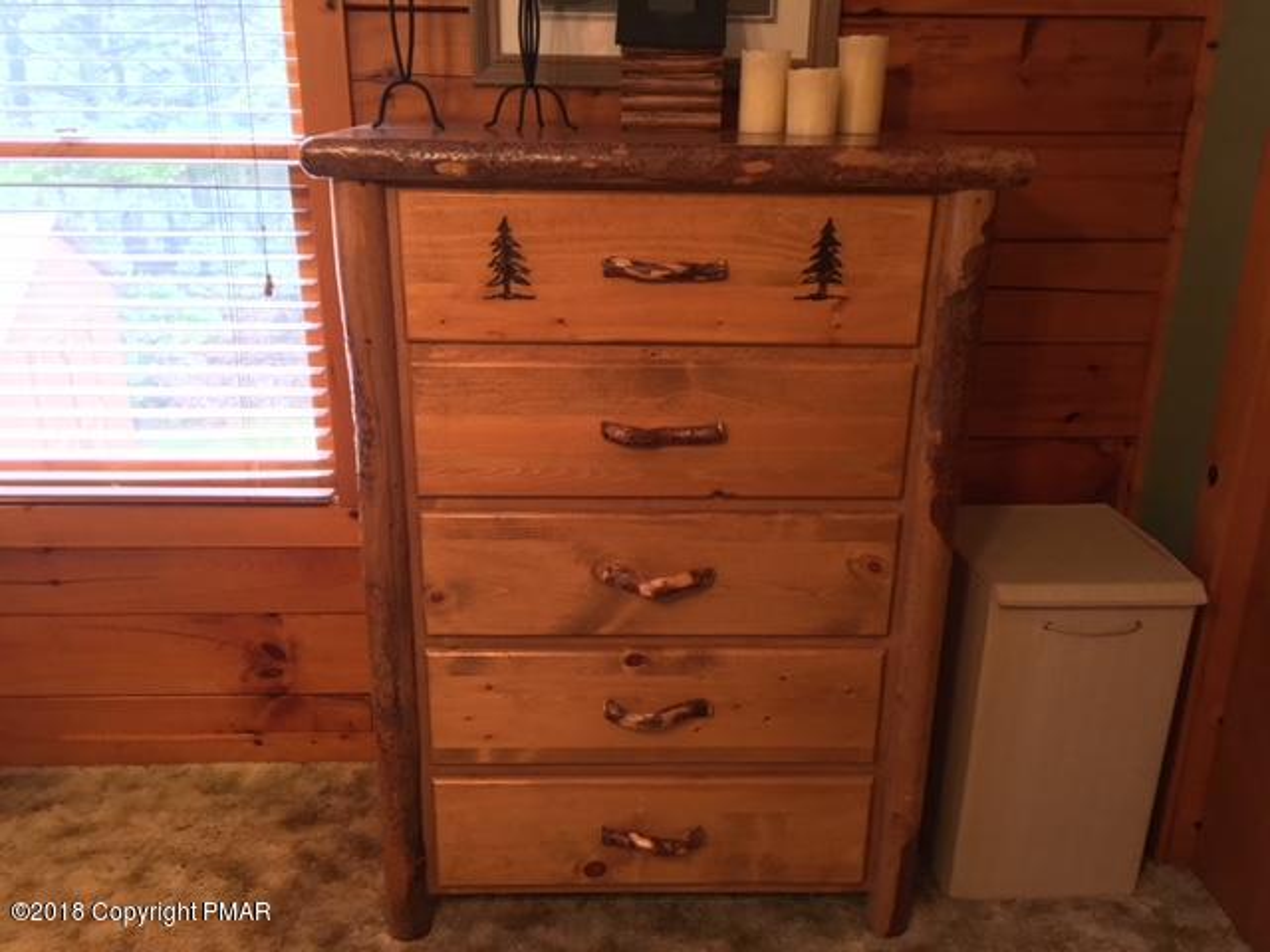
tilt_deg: -19.3
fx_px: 1064
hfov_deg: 61.7
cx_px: 635
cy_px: 476
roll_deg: -0.8
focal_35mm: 29
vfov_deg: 48.2
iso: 200
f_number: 2.2
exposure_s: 1/30
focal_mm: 4.15
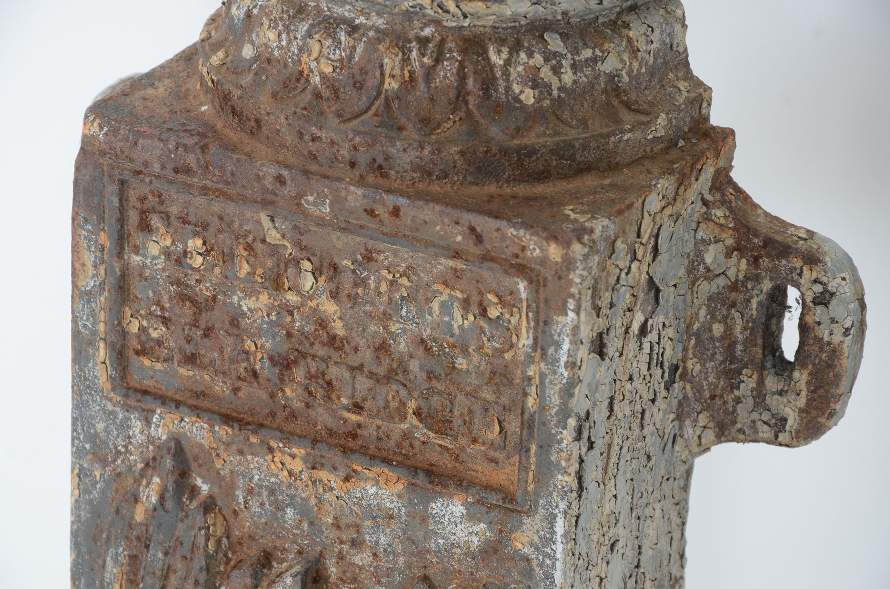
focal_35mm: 158
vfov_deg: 8.7
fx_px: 3886
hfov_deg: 13.1
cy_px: 294
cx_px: 445
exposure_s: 1/80
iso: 200
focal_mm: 105
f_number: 8
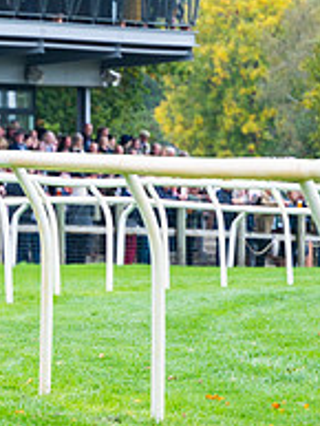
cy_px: 179
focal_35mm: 429
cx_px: -305
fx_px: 5282
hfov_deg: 3.4
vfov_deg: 4.6
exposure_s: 1/1000
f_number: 4
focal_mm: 145
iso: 500
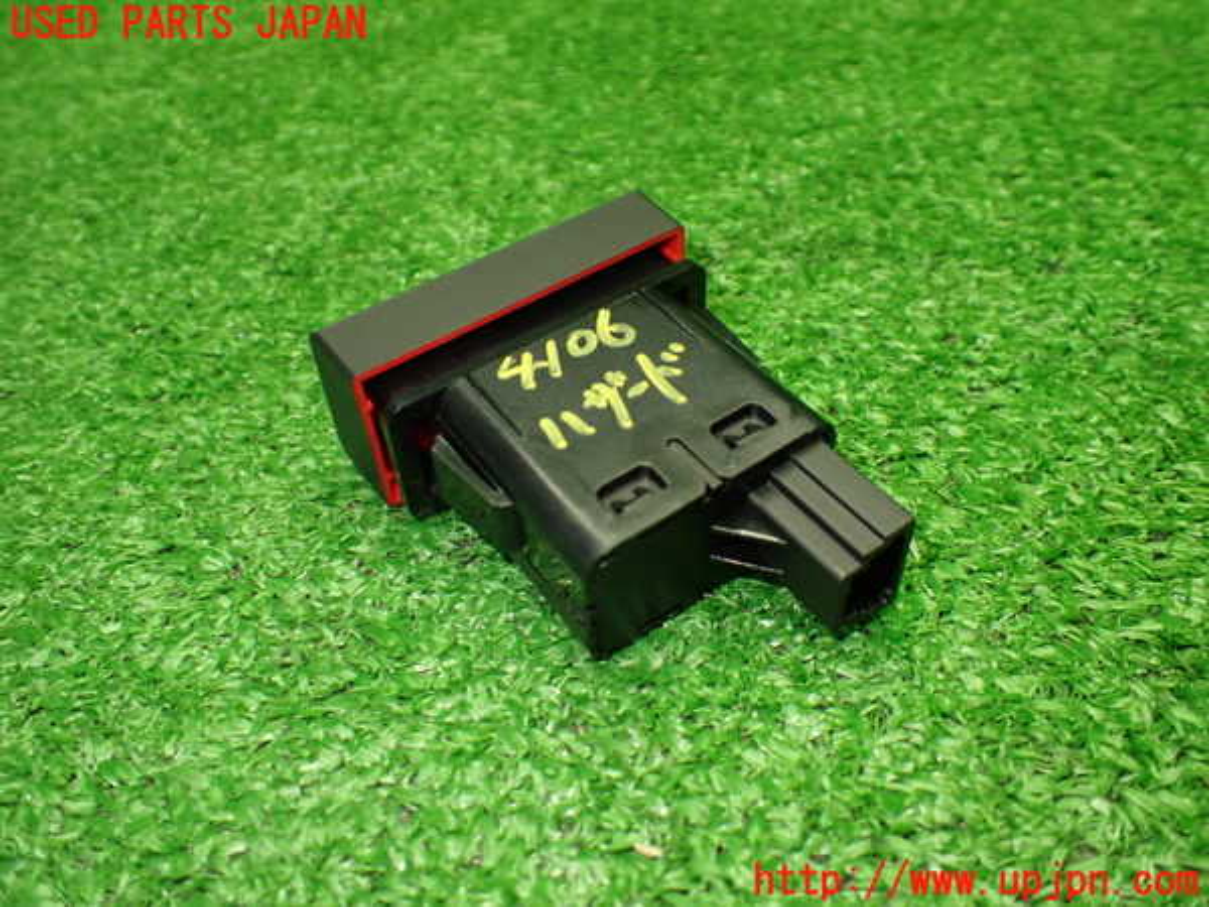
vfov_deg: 46.8
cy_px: 454
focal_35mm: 30
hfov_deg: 60.0
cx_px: 604
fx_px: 1048
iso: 500
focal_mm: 5.4
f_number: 2.3
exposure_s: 1/125
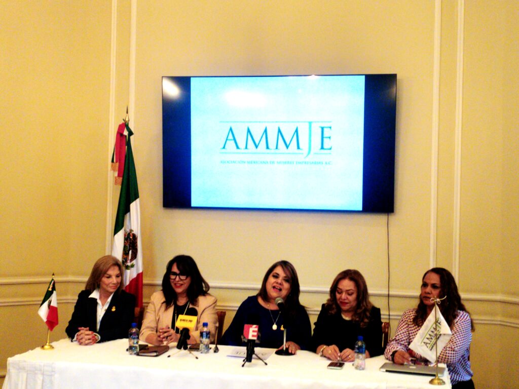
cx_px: 260
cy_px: 194
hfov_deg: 34.9
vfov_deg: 26.6
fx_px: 825
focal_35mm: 55
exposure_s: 1/60
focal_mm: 4.75
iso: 246
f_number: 1.8
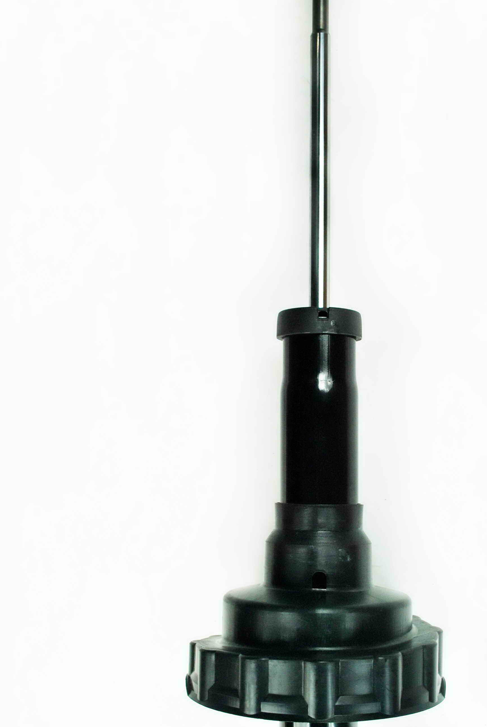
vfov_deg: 43.5
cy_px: 408
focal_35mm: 45
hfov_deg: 29.8
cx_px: 313
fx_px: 910
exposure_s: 1/125
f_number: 6.3
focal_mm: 20
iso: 200
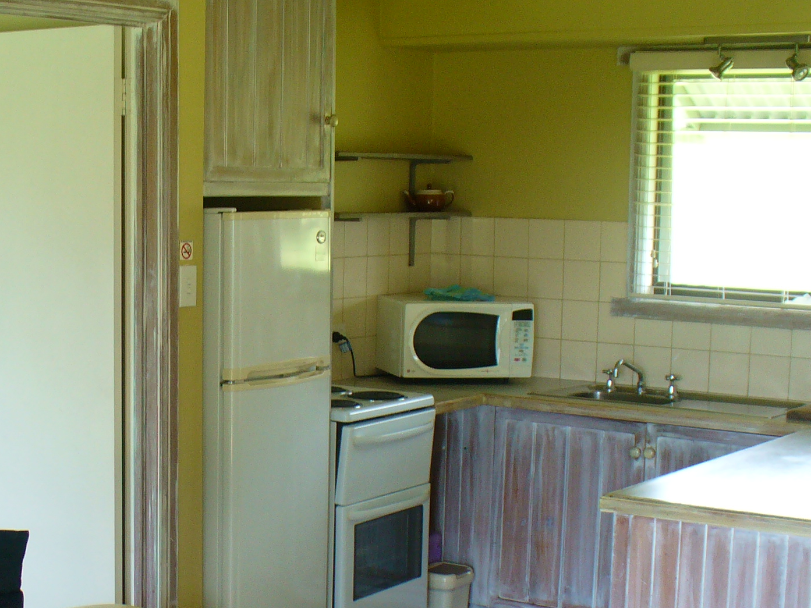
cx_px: 231
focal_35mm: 68
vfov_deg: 21.5
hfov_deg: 28.3
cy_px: 435
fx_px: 1593
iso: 150
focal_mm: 6.1
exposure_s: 1/20
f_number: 2.8
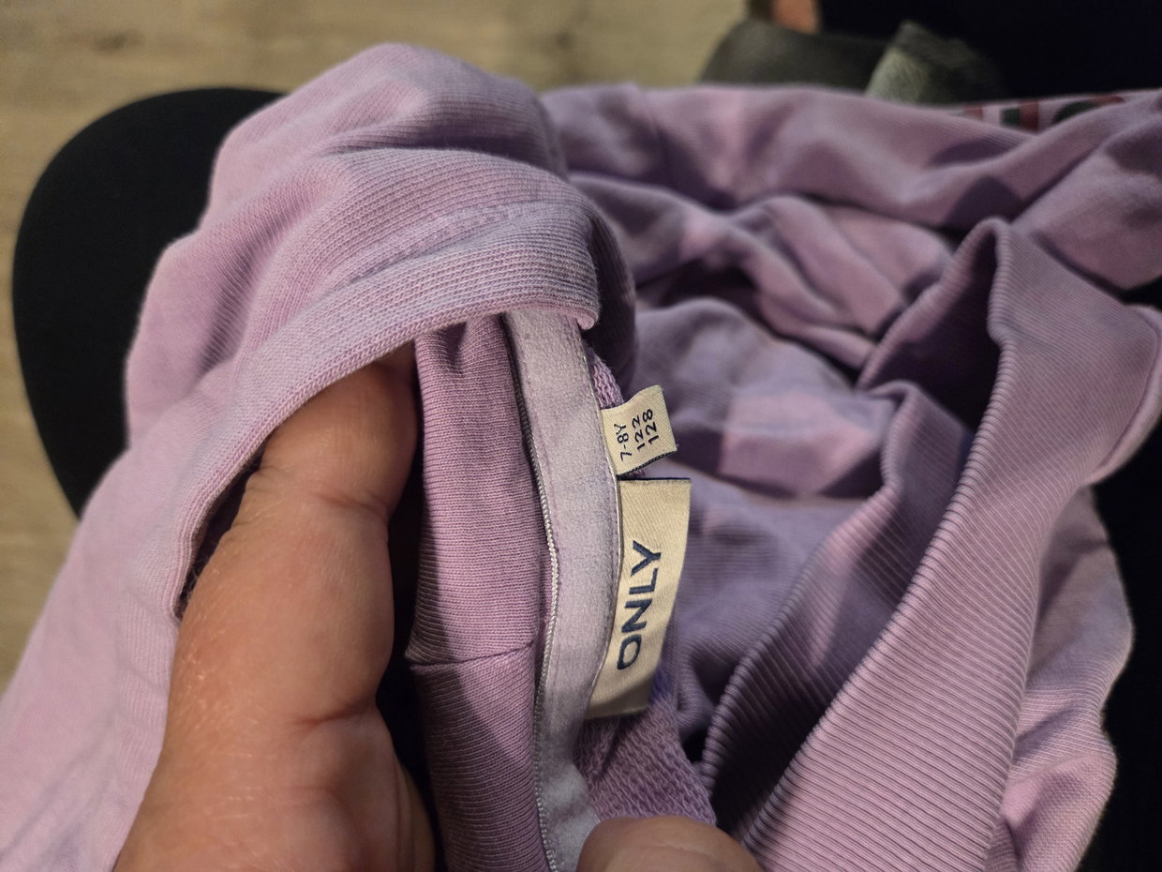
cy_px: 436
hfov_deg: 73.9
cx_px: 581
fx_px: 772
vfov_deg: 58.9
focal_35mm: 23
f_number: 1.8
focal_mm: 5.4
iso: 1600
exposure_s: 1/100
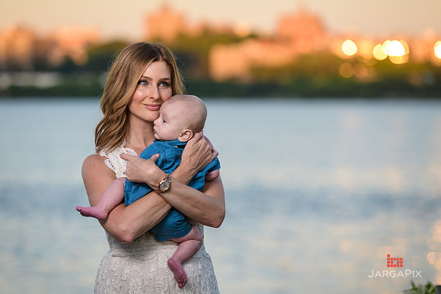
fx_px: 1990
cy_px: 154
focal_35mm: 162
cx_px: 210
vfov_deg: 8.5
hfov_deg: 12.6
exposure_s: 1/250
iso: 200
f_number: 4
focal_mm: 155
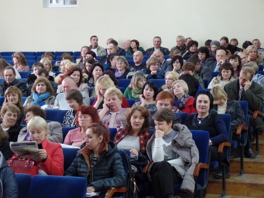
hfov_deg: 21.1
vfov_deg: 15.9
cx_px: 132
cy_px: 99
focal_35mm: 93
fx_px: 709
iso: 640
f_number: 3.9
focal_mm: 16.5
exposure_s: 1/15
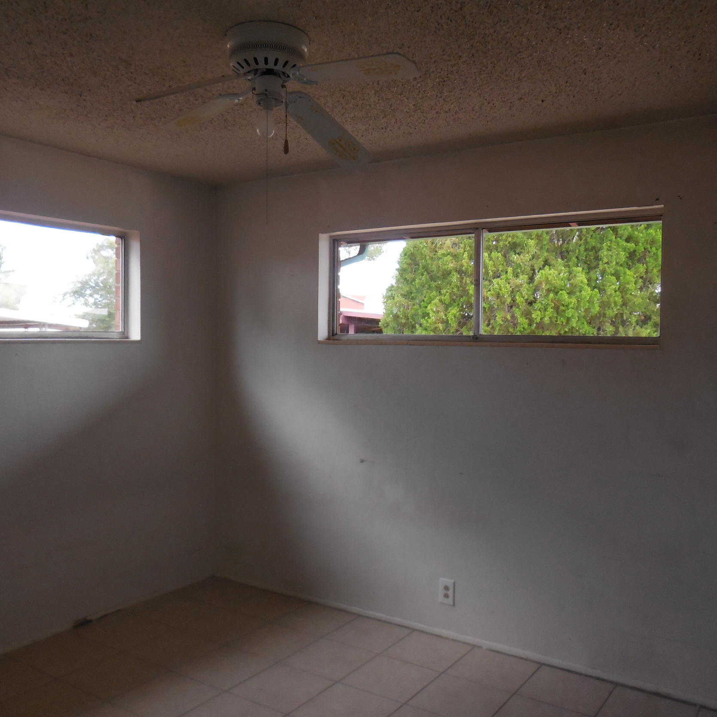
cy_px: 358
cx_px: 371
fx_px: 703
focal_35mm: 30
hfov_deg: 54.0
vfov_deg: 54.0
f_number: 3.1
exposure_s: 1/250
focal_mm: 4.5
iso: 280
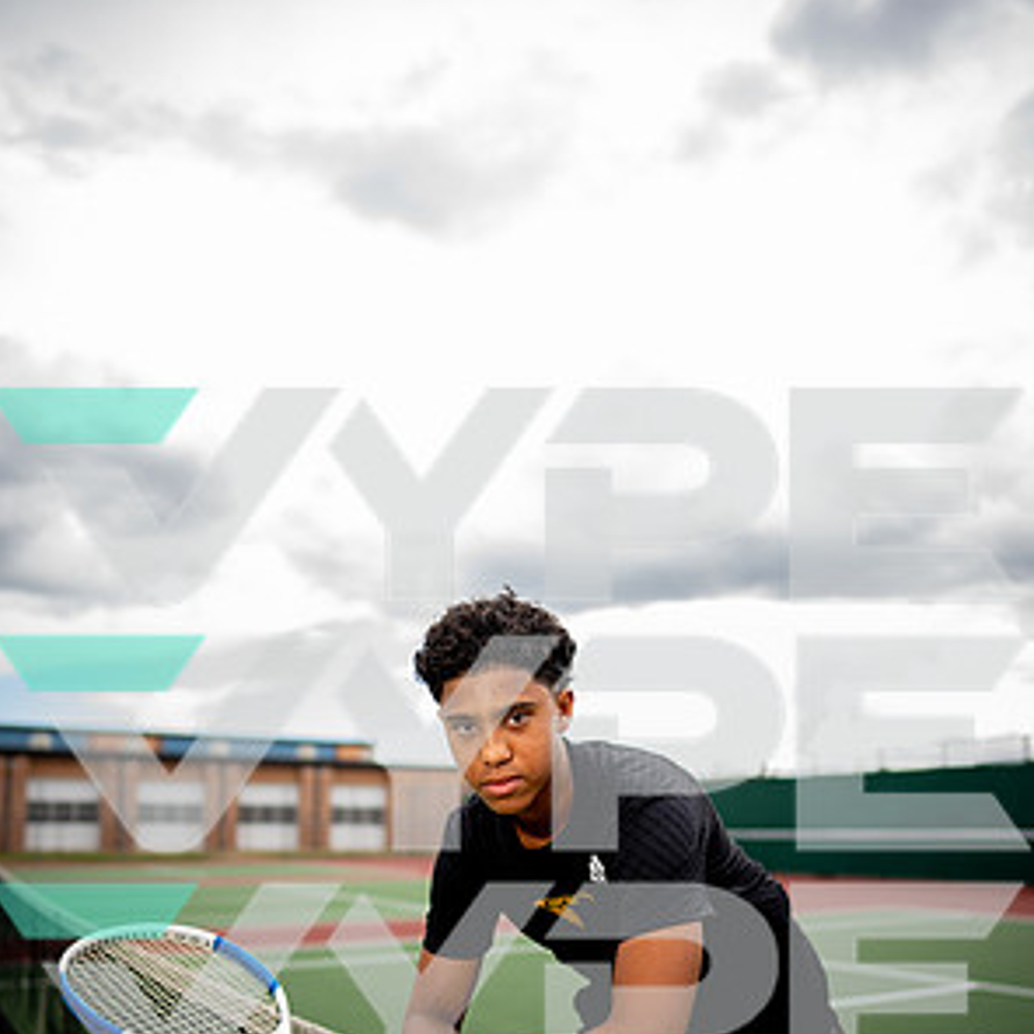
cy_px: 744
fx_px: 1048
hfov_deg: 52.5
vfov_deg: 50.9
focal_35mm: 31
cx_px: 512
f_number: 1.4
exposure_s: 1/800
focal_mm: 24
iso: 50
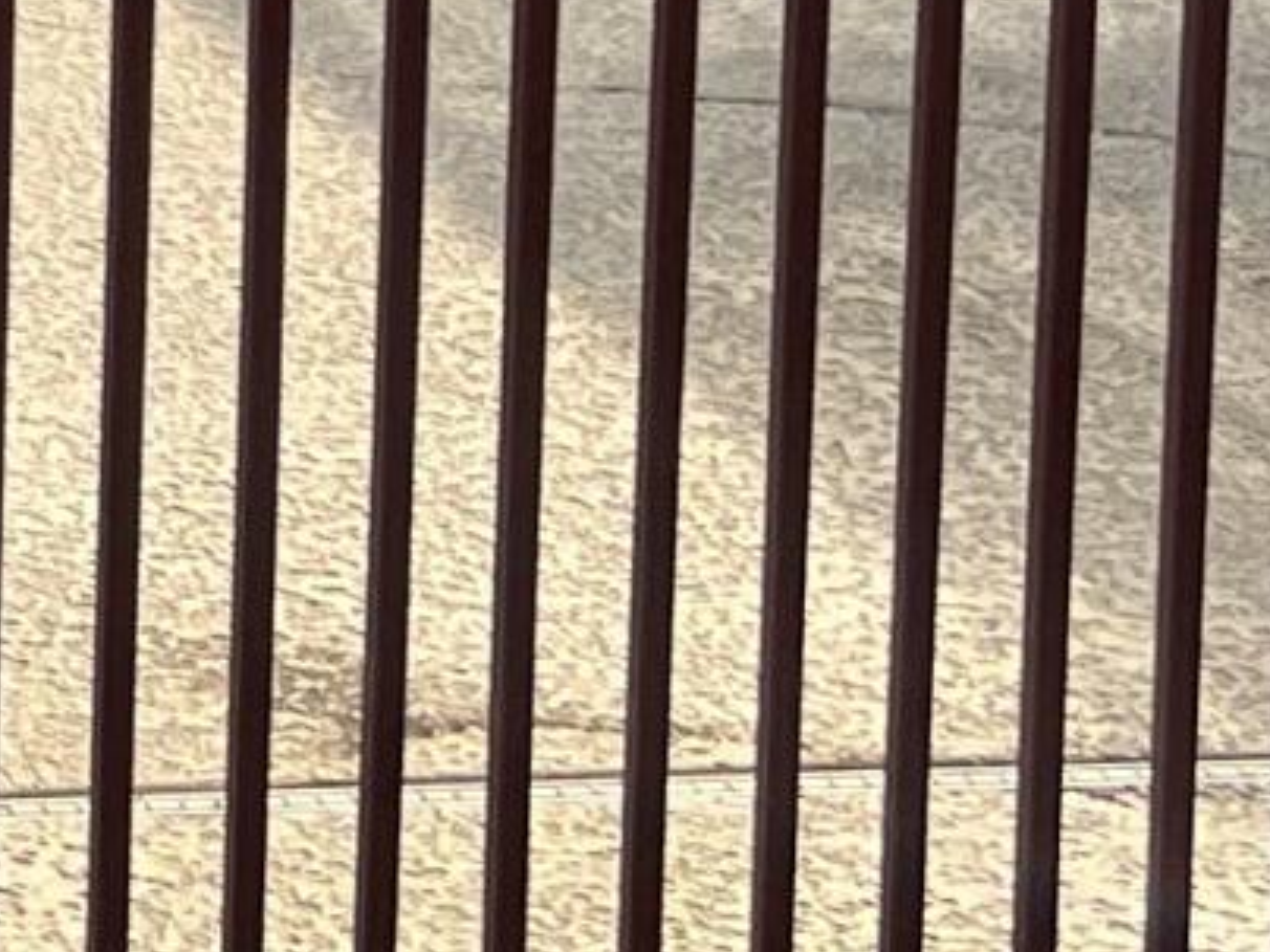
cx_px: -1946
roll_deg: +0.1
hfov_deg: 9.1
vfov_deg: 7.2
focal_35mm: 193
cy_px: -1386
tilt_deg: -5.3
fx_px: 7081
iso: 50
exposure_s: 1/2632
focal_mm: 5.7
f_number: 1.5
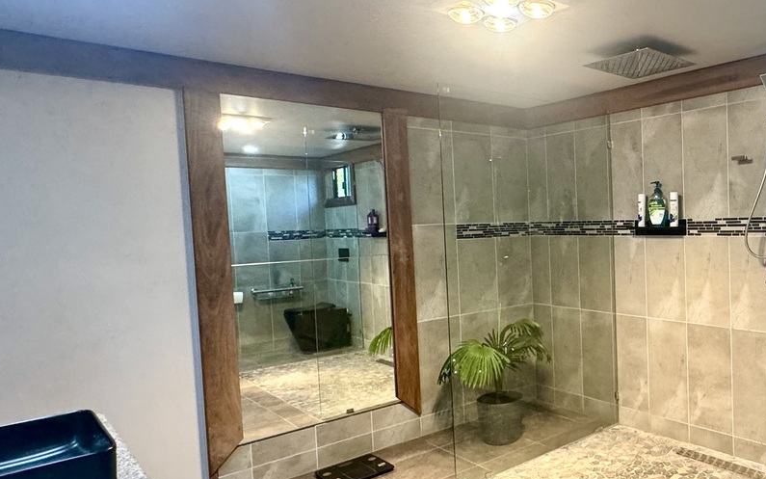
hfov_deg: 59.5
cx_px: 646
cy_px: 248
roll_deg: +1.7
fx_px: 585
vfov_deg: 44.5
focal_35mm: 28
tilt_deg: -2.5
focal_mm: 2.22
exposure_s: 1/100
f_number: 2.2
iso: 250
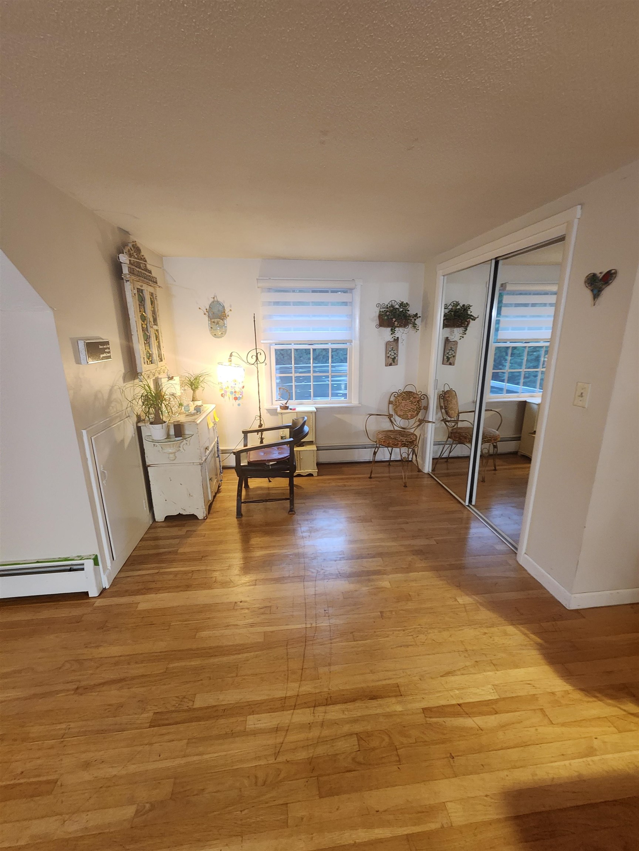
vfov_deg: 106.2
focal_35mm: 13
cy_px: 426
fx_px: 320
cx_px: 320
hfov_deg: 89.9
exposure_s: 1/30
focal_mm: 2.2
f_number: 2.2
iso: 500
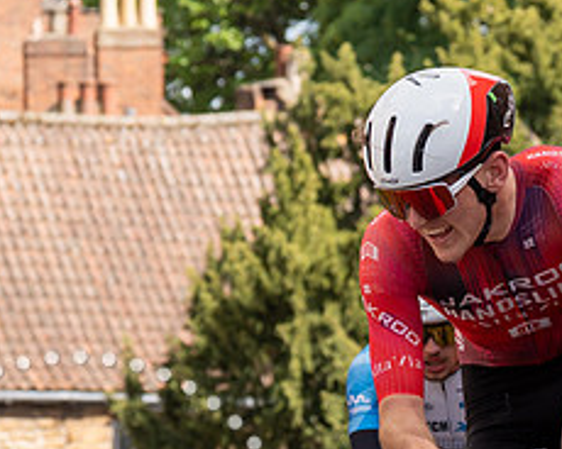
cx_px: 555
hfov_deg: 6.5
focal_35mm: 295
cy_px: 88
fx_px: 4907
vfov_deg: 5.2
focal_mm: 70
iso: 250
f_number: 5
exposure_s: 1/1000
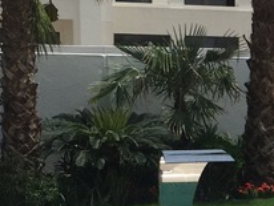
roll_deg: -1.8
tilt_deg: -4.7
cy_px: 231
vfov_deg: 10.2
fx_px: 1141
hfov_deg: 12.9
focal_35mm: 144
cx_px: 420
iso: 32
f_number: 2.2
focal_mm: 4.15
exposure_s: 1/3597
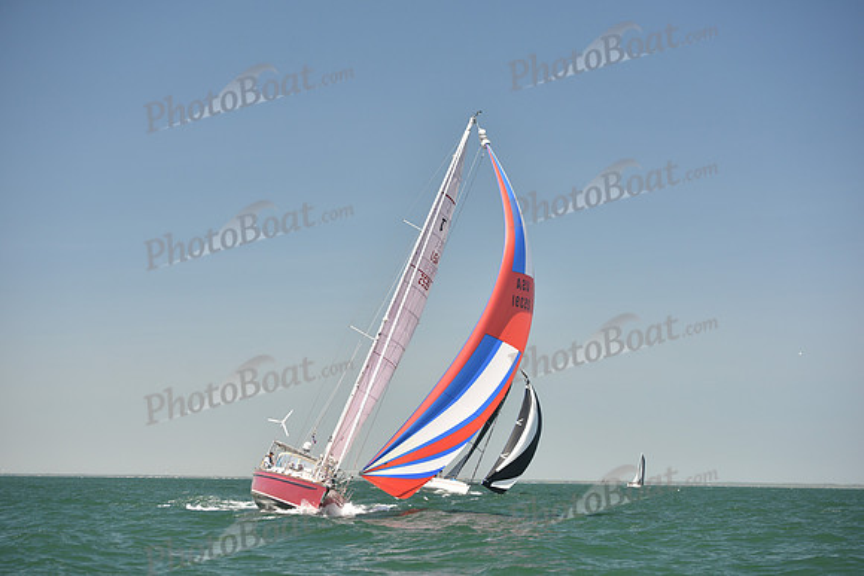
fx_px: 1968
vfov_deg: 16.7
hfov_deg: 24.8
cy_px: 288
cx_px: 432
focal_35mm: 82
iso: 250
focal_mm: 82
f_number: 4
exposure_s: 1/800
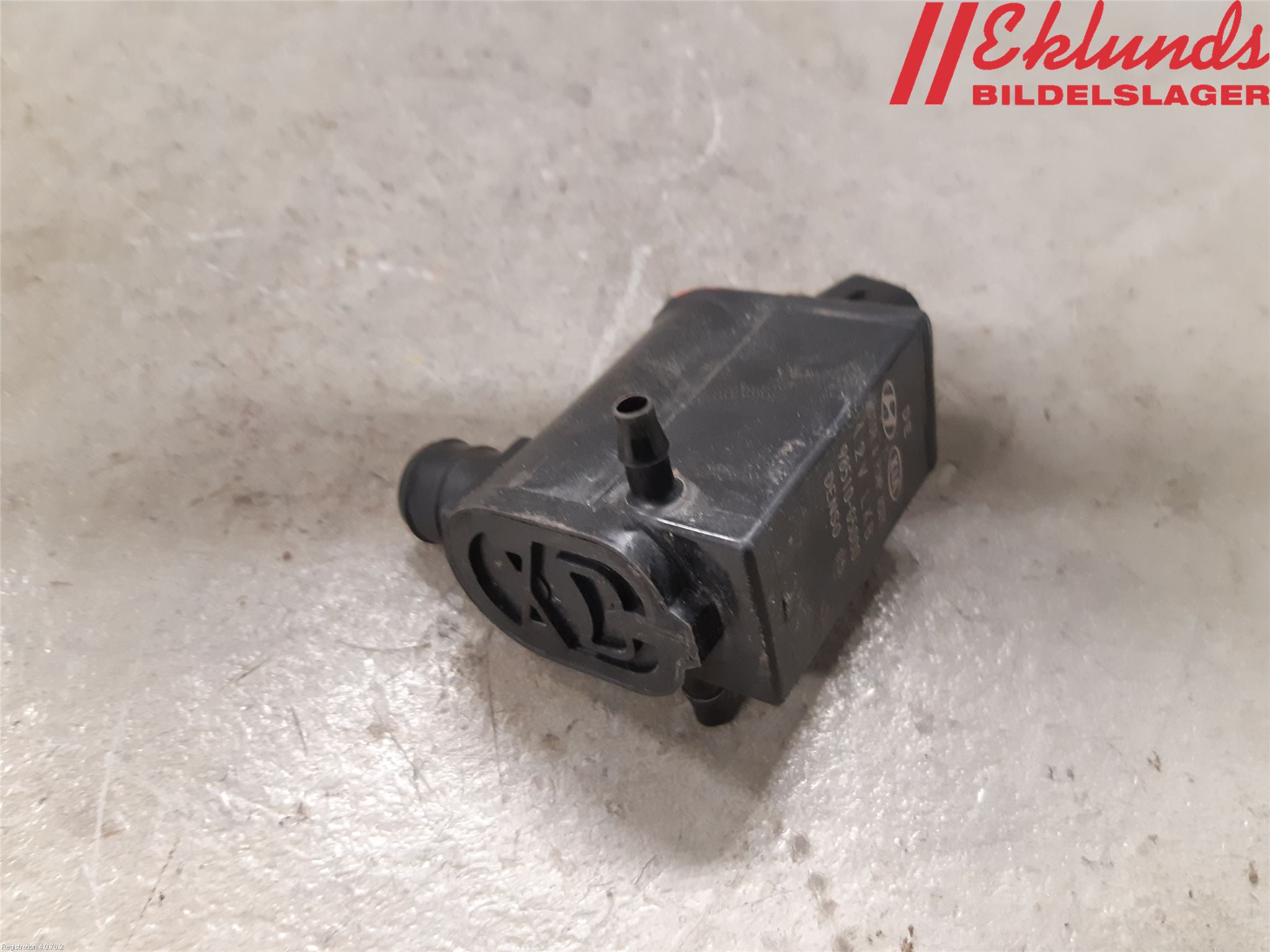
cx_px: 635
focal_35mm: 26
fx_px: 954
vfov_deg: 53.1
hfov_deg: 67.3
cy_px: 476
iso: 200
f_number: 1.7
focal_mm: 3.93
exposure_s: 1/33
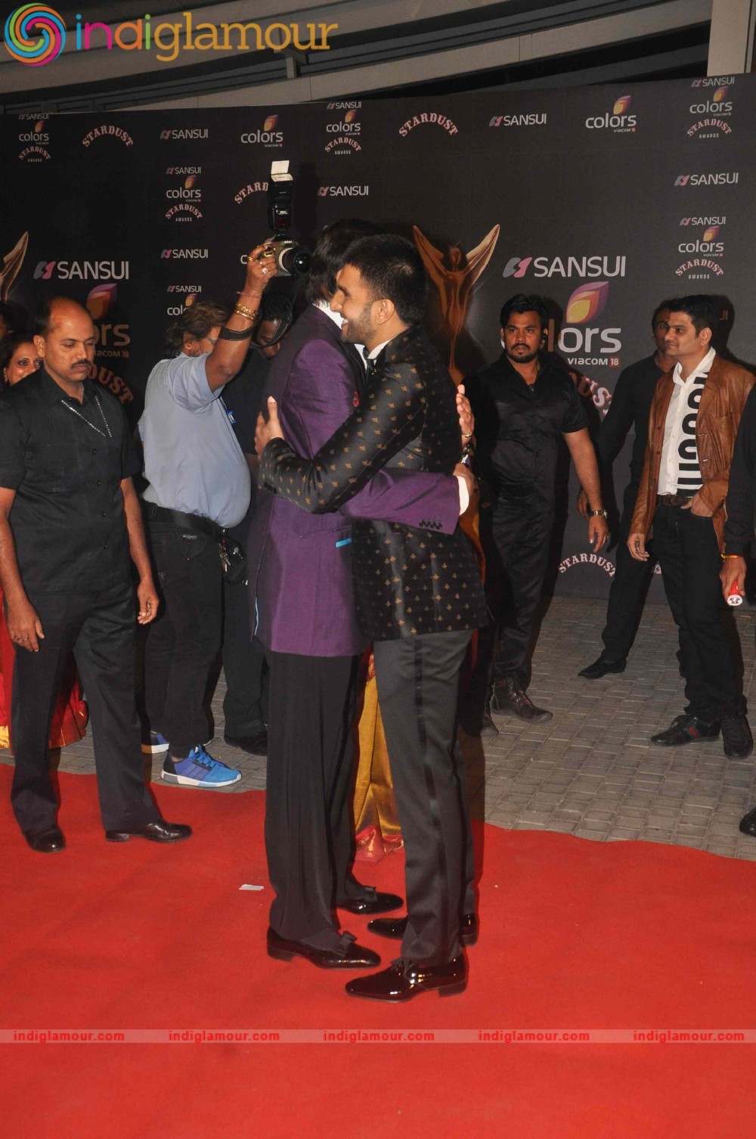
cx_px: 378
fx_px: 1327
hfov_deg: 31.8
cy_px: 570
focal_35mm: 42
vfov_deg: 46.5
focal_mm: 28
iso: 800
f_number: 9
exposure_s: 1/200
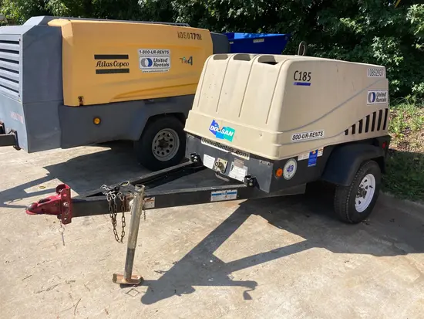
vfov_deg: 49.8
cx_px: 212
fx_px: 343
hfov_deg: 63.4
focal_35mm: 28
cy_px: 160
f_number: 1.8
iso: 20
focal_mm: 3.99
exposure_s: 1/1736
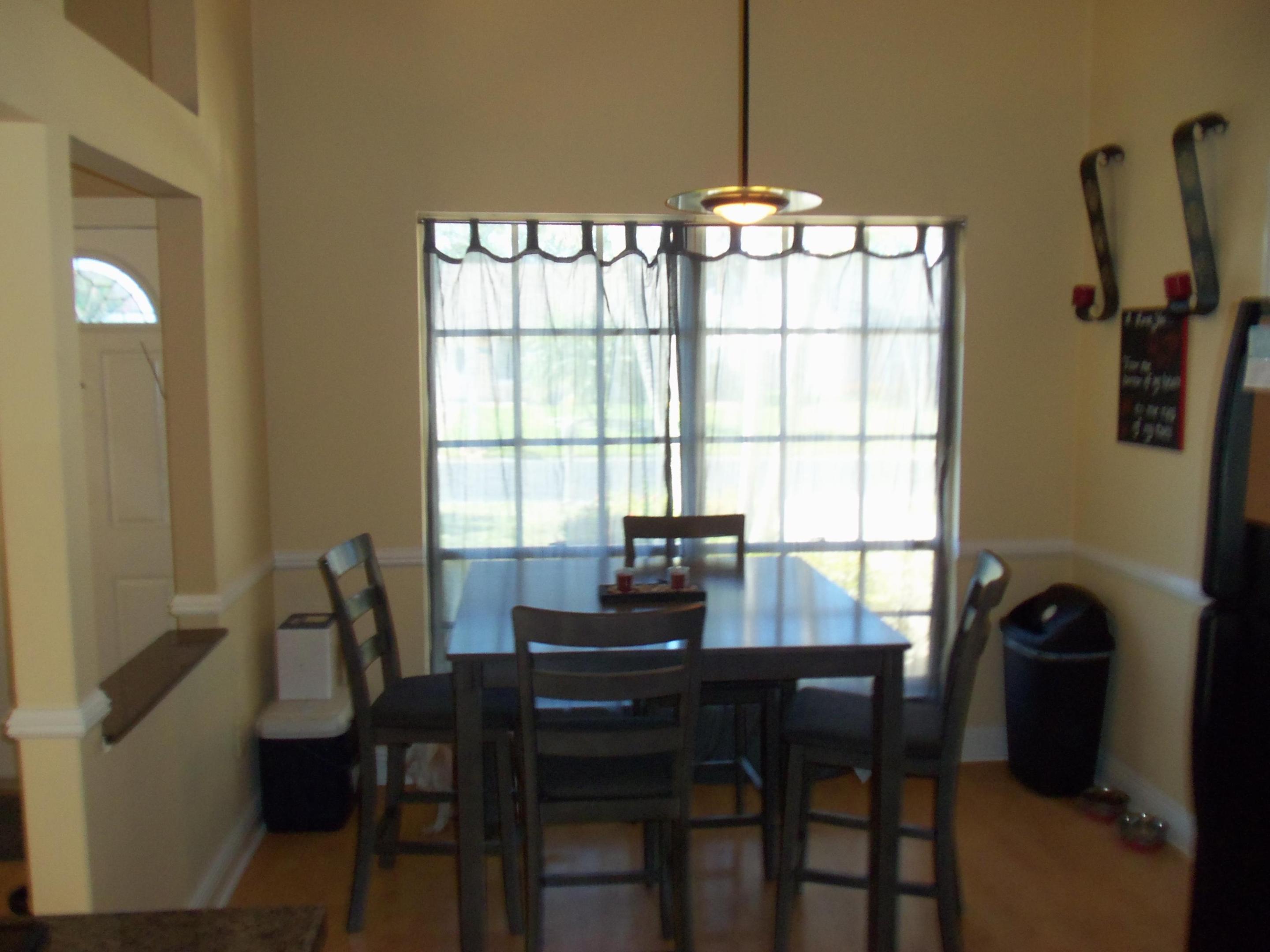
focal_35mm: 29
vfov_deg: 48.2
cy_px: 476
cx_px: 635
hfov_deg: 61.7
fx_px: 1064
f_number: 3.4
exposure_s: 1/30
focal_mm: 5.2
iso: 160
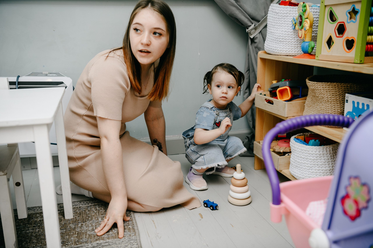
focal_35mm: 36
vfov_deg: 36.9
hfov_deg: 53.1
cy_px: 124
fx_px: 373
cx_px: 186
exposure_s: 1/160
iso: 125
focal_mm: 36
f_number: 3.5
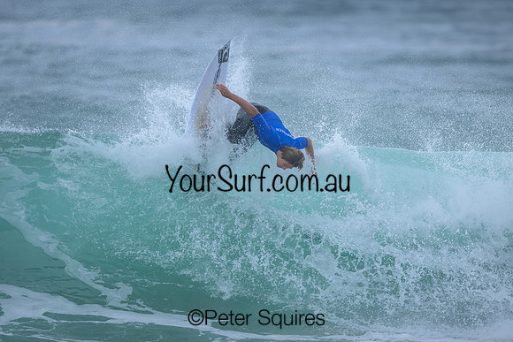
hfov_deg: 2.6
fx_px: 11402
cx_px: 256
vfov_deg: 1.7
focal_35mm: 800
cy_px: 171
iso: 320
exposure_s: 1/1600
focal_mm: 800
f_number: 6.3
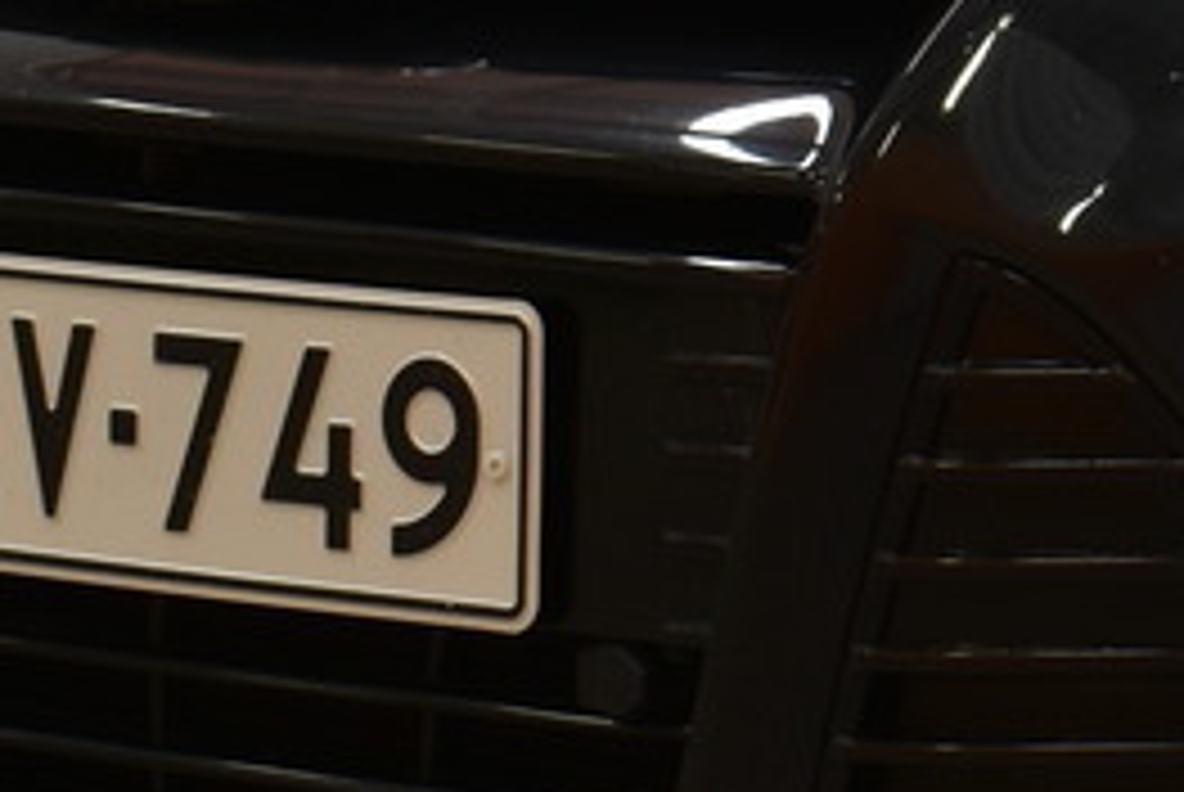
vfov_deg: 5.7
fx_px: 7902
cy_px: -207
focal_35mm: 240
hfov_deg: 8.2
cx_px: 2278
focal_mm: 26
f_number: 6.3
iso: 100
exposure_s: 1/15
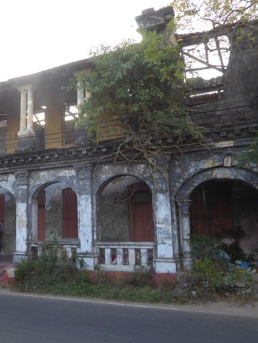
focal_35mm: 35
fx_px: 347
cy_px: 169
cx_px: 64
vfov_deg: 52.6
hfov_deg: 39.6
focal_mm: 4.3
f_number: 3.3
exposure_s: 1/60
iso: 100
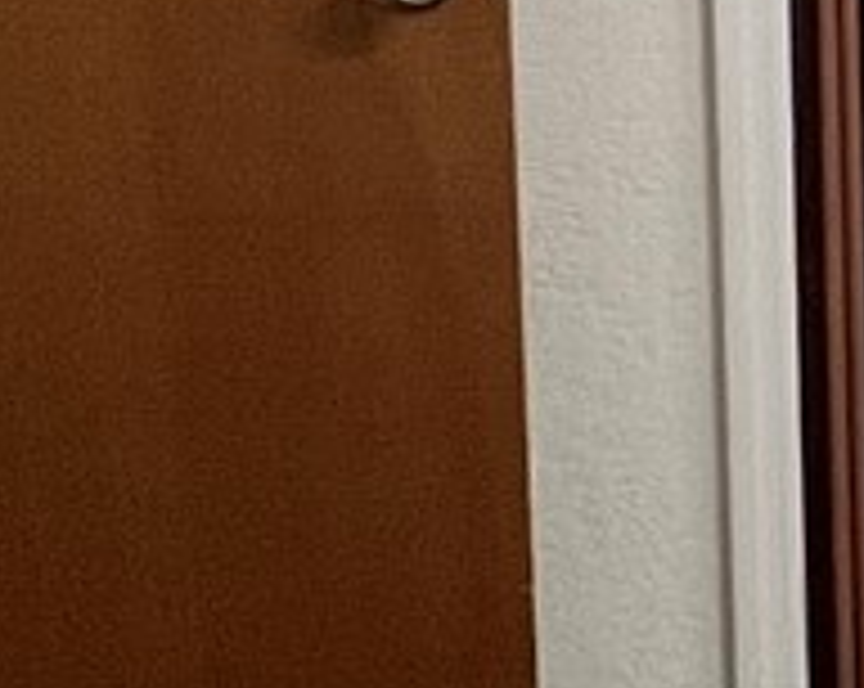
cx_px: 2426
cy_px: -247
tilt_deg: -5.8
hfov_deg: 11.9
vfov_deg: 13.9
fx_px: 2706
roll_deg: -2.7
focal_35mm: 106
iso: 160
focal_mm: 1.57
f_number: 1.8
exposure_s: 1/120
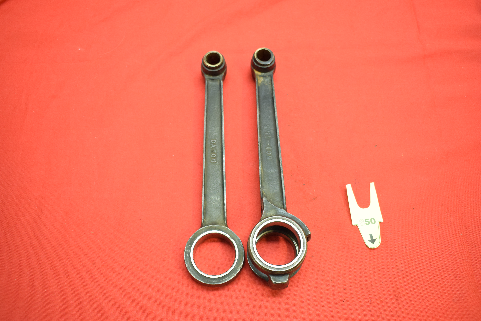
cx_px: 240
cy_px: 160
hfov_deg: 53.1
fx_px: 481
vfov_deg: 36.9
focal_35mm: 36
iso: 1600
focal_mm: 24
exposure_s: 1/60
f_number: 5
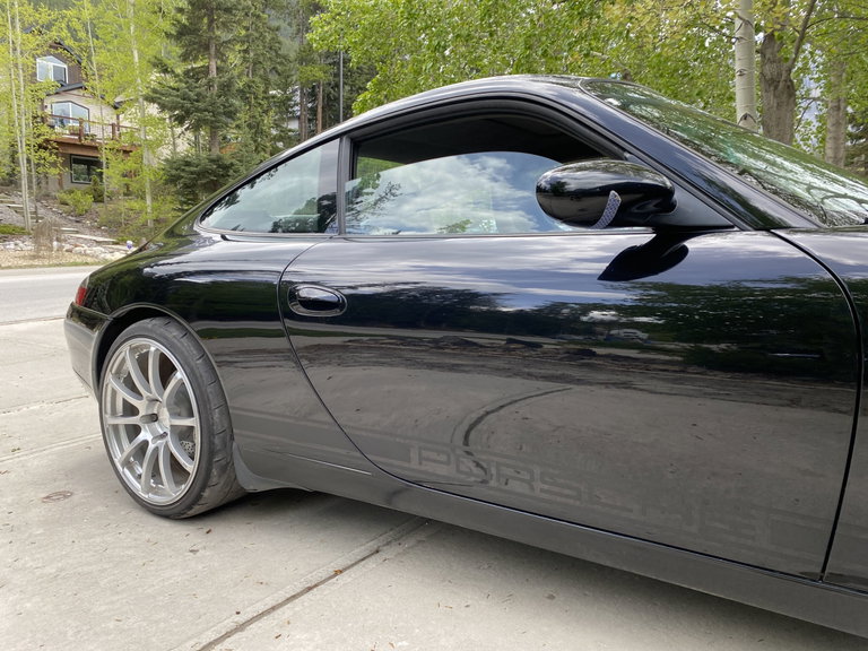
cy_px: 326
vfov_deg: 53.1
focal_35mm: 26
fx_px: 652
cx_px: 434
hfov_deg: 67.3
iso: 32
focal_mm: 4.25
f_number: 1.8
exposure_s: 1/318
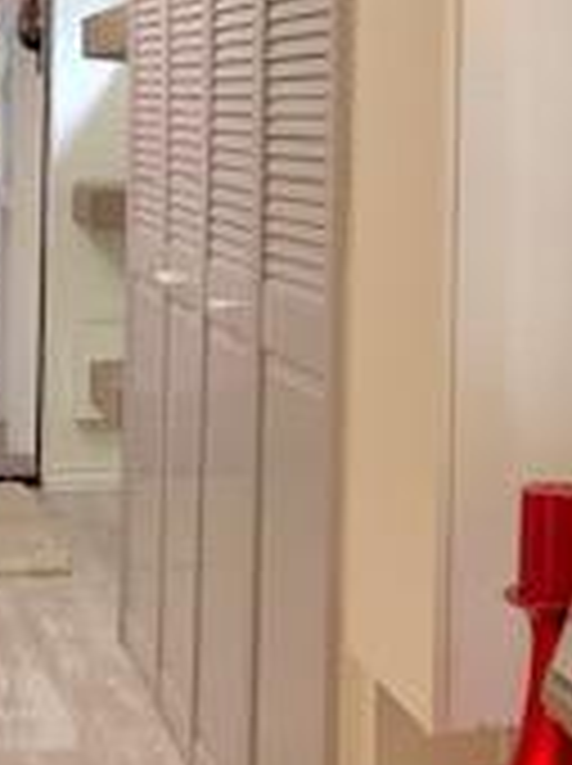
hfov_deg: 15.0
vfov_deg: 19.9
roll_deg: -1.3
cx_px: 432
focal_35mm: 98
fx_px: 2165
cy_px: 176
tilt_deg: -1.7
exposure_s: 1/60
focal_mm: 4.25
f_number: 1.8
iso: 125
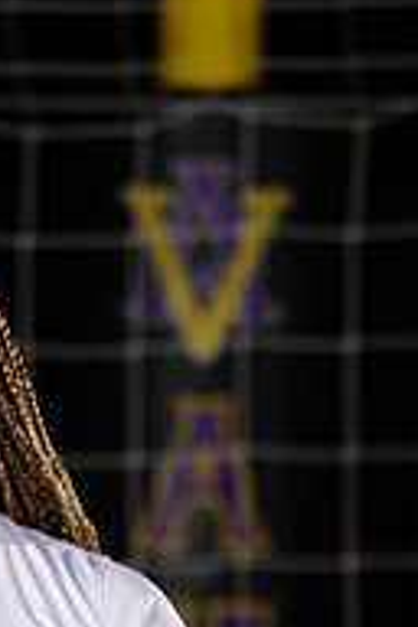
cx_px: -90
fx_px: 15813
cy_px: 898
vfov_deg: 2.3
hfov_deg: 1.5
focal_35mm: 908
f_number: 5.6
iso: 200
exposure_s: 1/200
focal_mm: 300
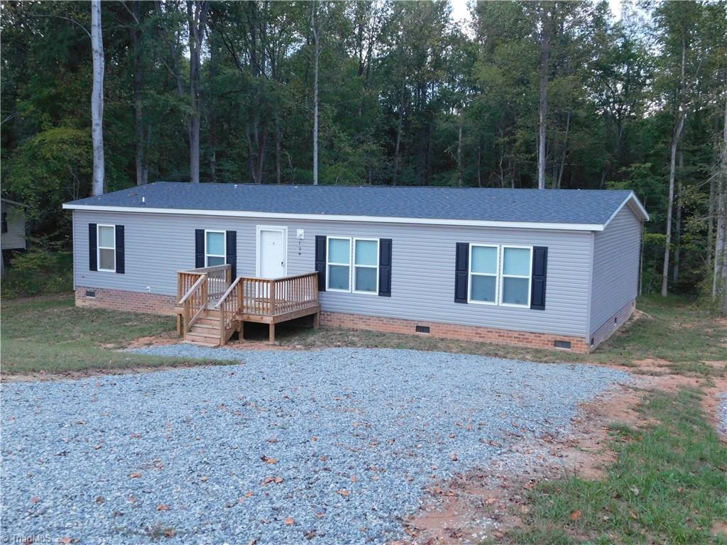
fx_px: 756
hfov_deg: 51.4
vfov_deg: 39.7
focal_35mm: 36
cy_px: 272
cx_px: 364
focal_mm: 6.3
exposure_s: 1/20
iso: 400
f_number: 3.5
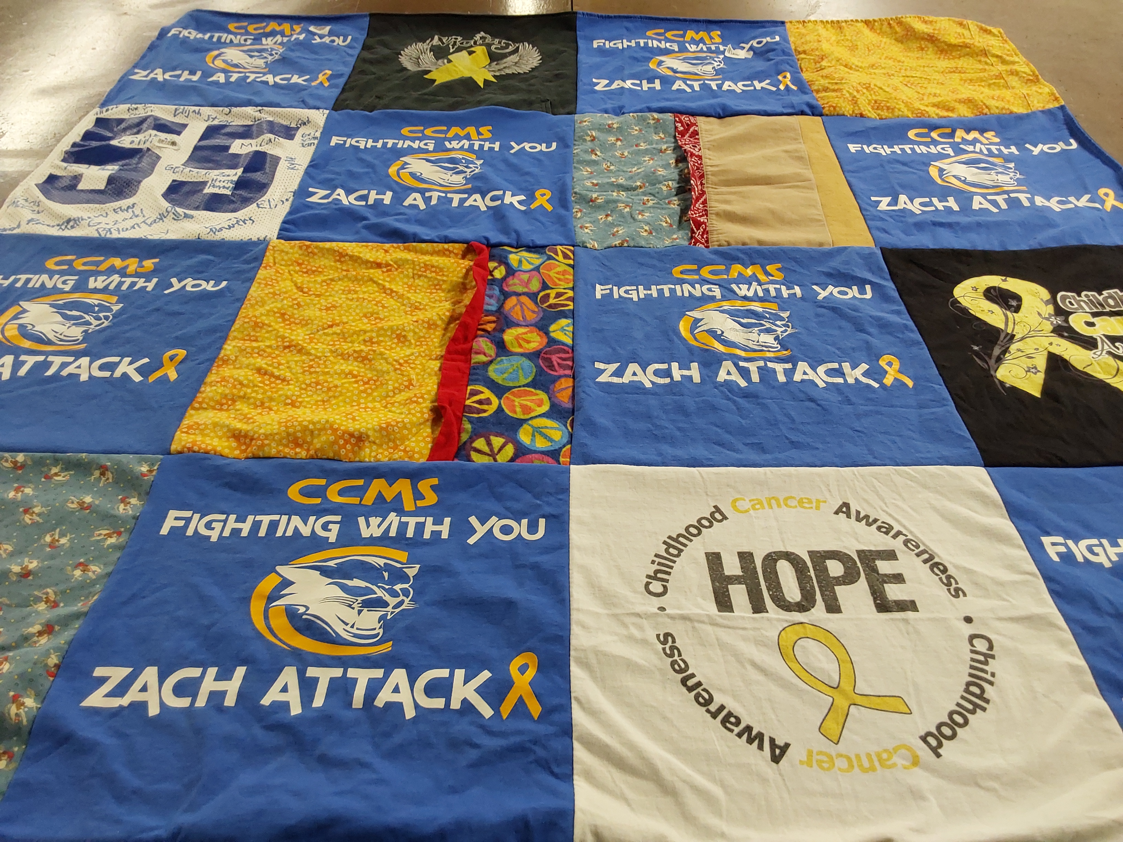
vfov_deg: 49.7
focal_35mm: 28
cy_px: 421
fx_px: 908
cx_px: 562
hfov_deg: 63.4
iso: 100
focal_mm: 2.91
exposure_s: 1/60
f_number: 1.9
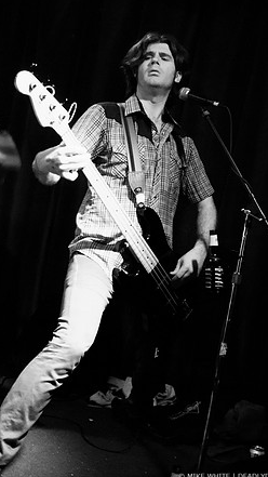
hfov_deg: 24.9
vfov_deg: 42.9
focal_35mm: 48
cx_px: 156
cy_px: 238
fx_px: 607
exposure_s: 1/60
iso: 1600
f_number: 1.4
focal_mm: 30
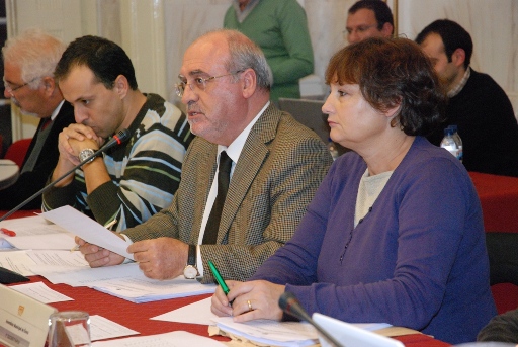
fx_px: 1513
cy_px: 174
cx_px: 259
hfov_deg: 19.4
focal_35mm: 105
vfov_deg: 13.1
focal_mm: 70
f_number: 6.3
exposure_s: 1/60
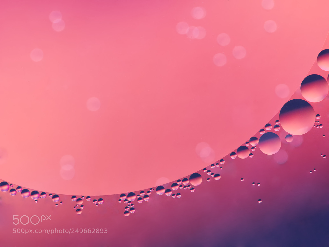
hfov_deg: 16.4
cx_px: 164
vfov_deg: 12.4
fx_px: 1142
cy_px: 124
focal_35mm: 120
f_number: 2.8
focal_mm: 60
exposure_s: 1/6
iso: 100
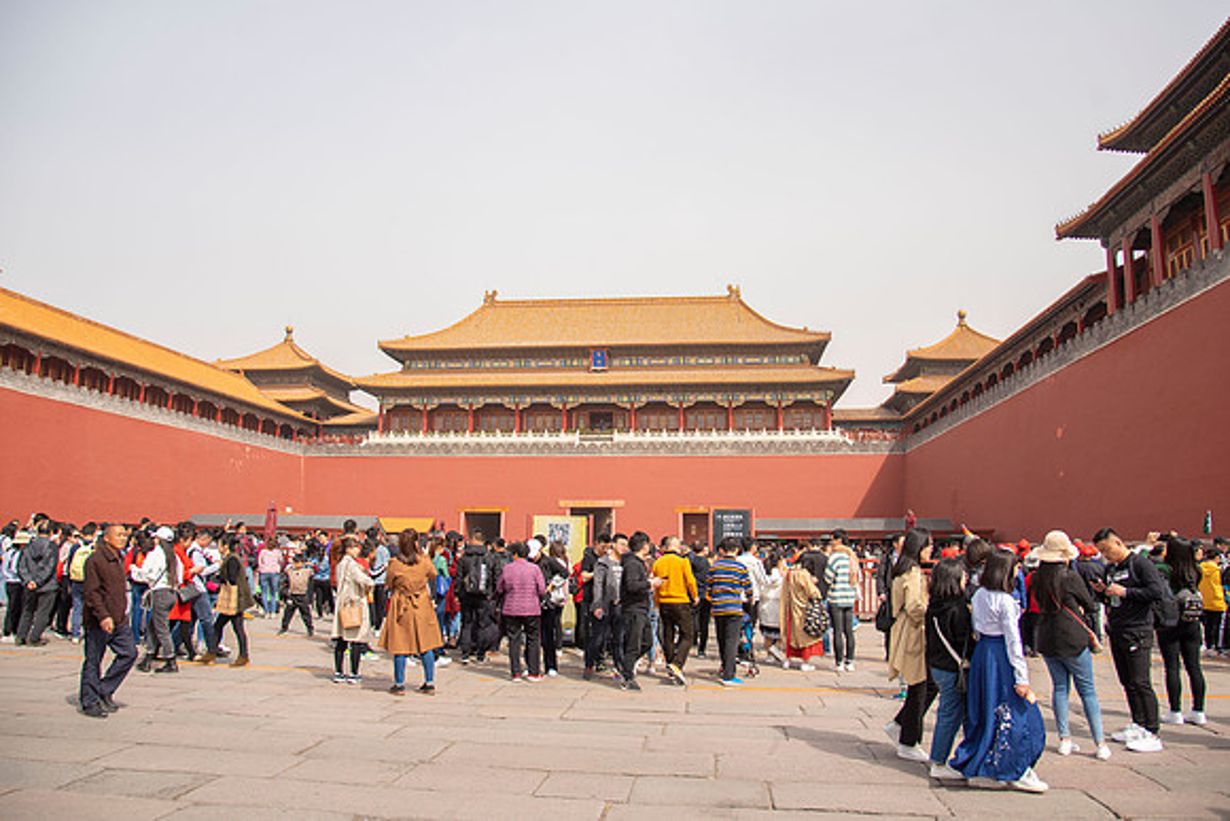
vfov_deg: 48.6
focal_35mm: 27
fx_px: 909
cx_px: 615
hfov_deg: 68.2
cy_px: 410
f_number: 4.5
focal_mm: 24
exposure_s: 1/1000
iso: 100
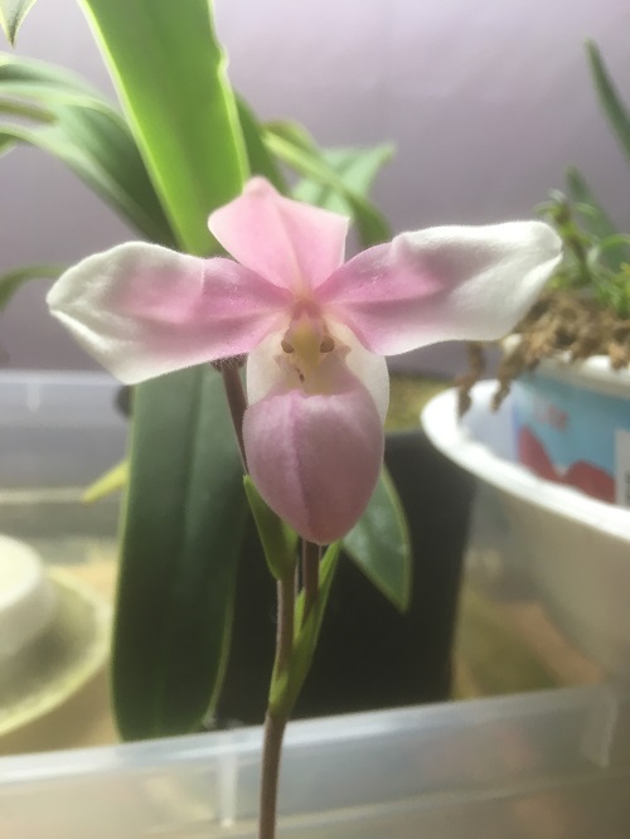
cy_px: 420
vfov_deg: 61.6
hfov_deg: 48.3
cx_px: 315
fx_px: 703
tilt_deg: -12.0
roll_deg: -3.4
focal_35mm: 29
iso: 25
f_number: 2.2
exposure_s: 1/30
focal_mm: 4.15
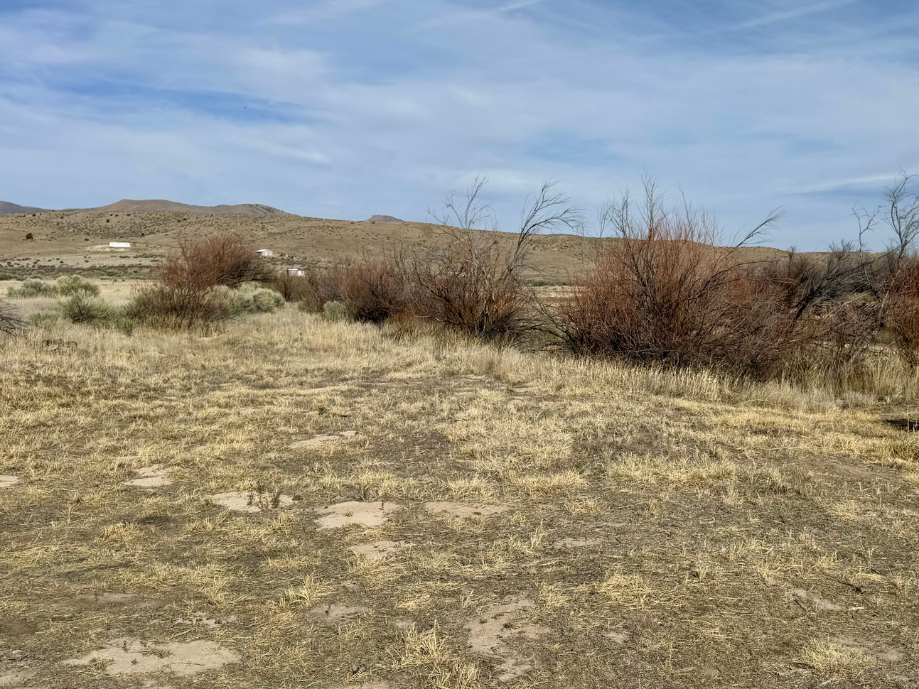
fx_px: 1009
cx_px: 625
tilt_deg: -4.7
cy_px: 364
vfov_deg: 37.7
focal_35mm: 38
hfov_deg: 48.0
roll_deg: +0.0
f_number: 1.78
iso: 80
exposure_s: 1/6410
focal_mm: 6.76
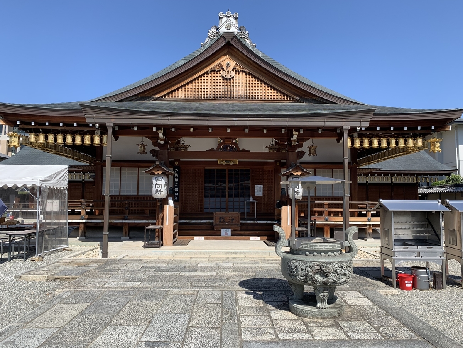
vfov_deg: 53.1
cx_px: 232
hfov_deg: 67.3
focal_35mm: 26
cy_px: 174
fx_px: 348
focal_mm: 4.25
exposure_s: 1/1718
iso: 25
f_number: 1.8
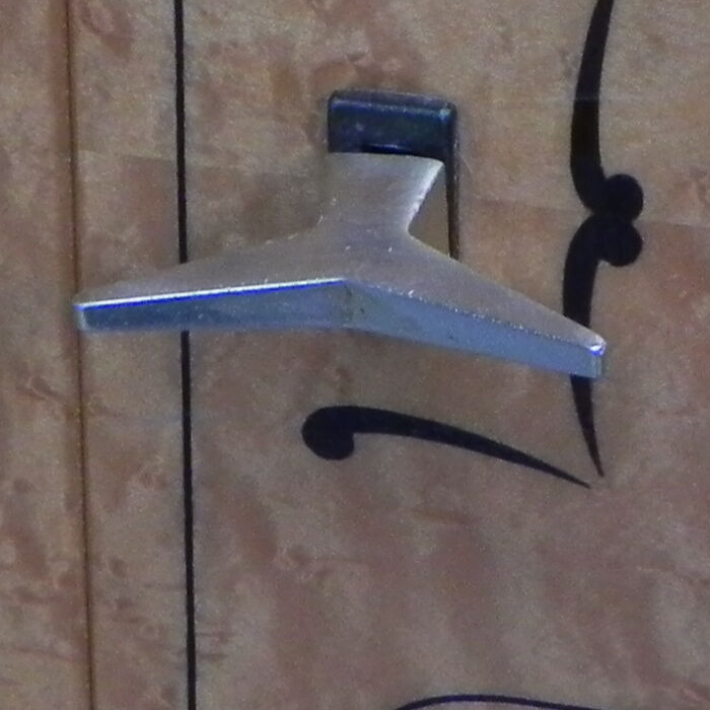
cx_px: 138
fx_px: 3527
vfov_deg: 11.5
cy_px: 199
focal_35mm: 152
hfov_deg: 11.5
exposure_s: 1/24.5
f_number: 2.8
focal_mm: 5.9
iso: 400
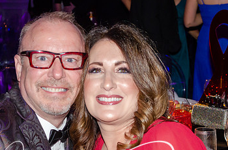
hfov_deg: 18.3
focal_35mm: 112
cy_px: 117
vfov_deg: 12.1
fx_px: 707
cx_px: 82
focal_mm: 45
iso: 1400
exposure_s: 1/60
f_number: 5.3
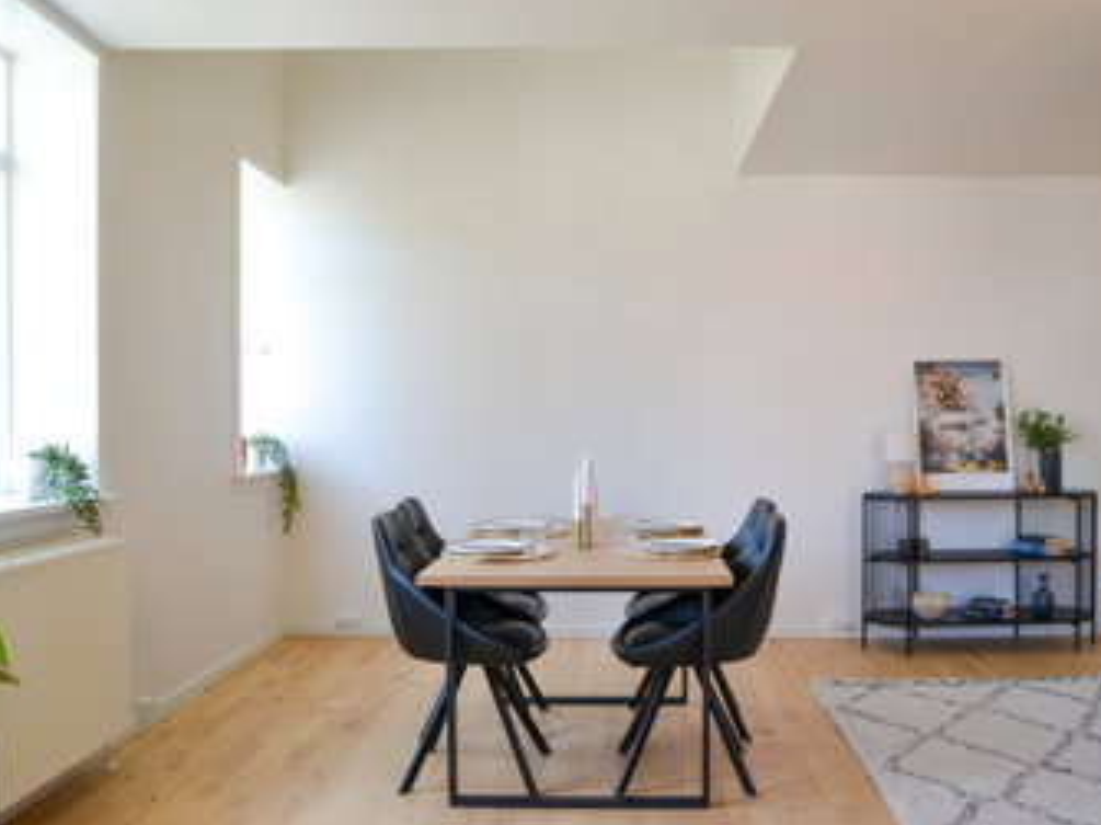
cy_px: 426
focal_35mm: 31
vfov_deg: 45.4
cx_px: 598
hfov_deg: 58.3
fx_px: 986
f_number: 4.5
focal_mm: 18
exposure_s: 1/80
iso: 400
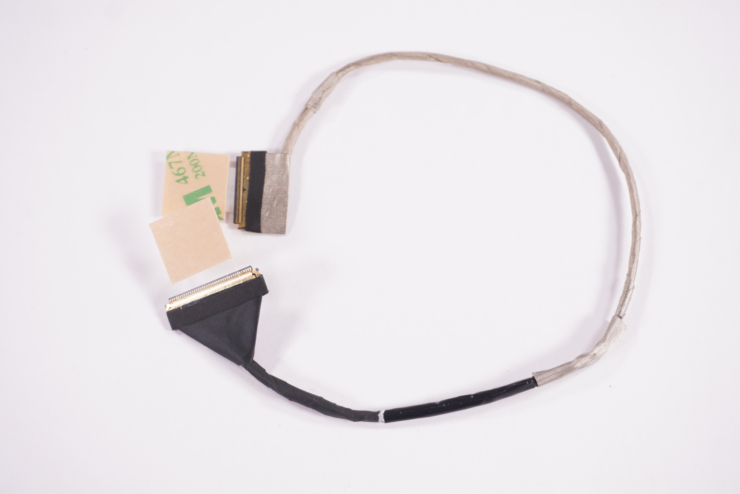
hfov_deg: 39.2
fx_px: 1038
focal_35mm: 51
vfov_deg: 26.7
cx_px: 375
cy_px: 249
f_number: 5.6
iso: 400
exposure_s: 1/200
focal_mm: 33
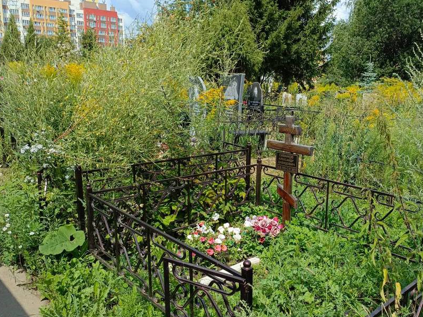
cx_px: 257
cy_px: 169
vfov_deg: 44.1
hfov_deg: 56.3
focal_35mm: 32
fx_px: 391
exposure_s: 1/1230
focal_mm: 4.76
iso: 110
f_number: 1.69
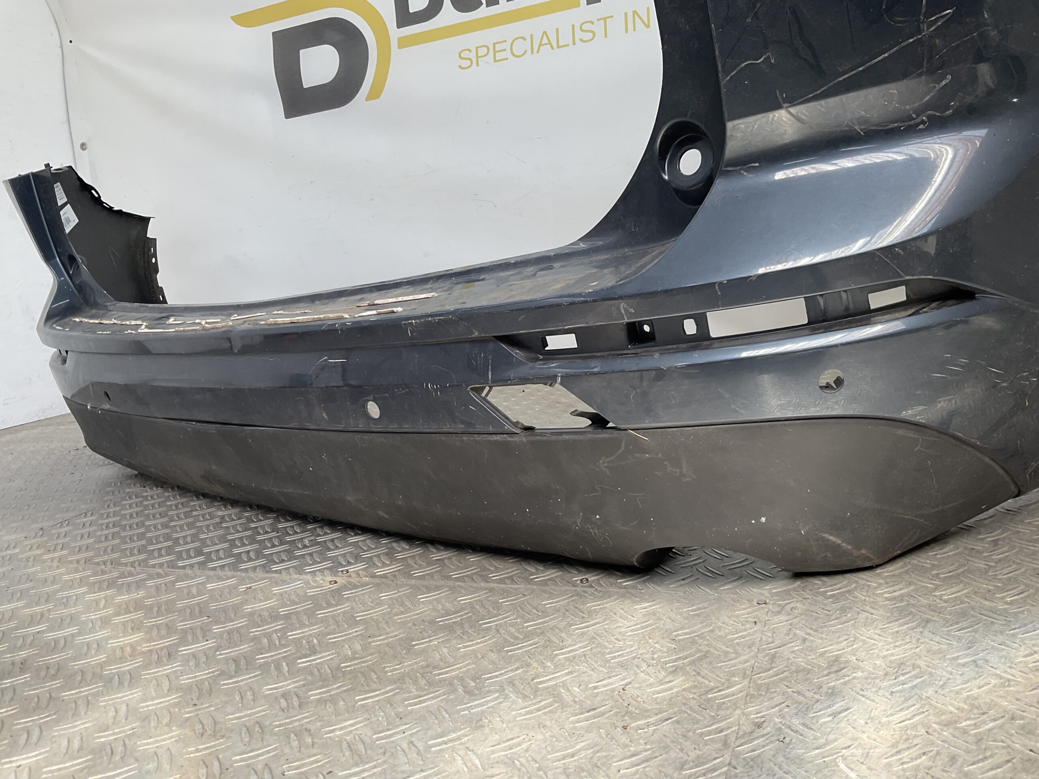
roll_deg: +7.0
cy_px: 390
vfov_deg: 48.2
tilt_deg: -10.2
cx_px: 520
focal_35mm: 29
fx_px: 870
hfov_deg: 61.7
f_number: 1.8
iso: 16
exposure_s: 1/179
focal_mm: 3
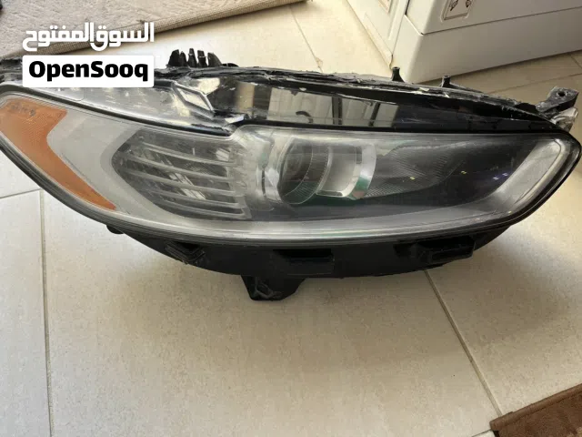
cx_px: 291
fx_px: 437
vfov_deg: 53.1
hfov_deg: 67.3
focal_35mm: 26
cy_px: 218
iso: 125
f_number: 1.6
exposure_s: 1/121
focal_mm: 5.1
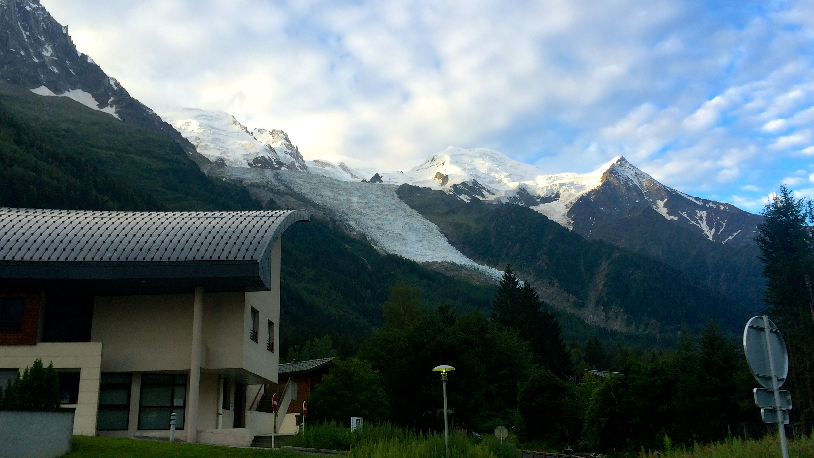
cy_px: 259
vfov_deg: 32.8
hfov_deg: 55.3
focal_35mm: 36
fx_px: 777
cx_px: 390
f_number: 2.2
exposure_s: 1/187
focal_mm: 4.12
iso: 32
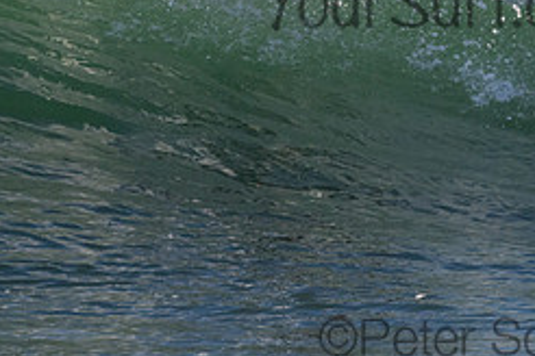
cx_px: 487
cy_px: -23
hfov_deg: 1.1
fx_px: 27996
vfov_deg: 0.7
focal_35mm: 1884
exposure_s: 1/2000
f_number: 11
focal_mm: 800
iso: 2500
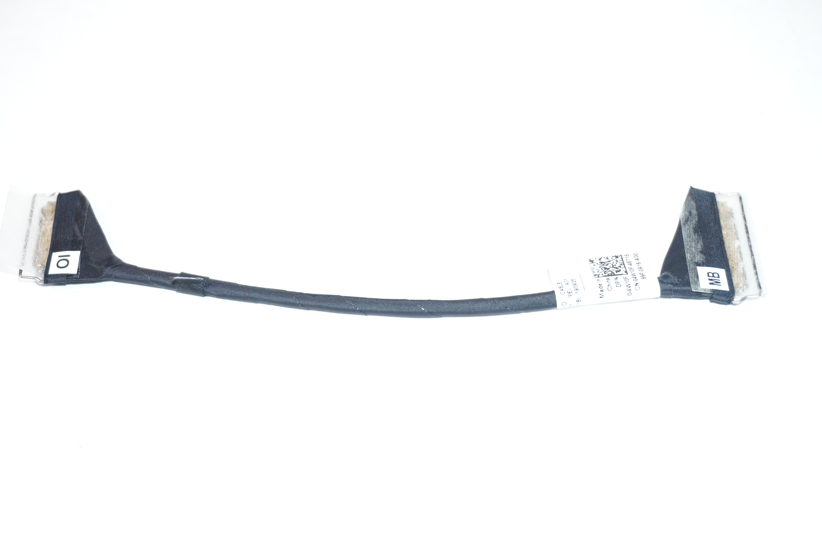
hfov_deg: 35.1
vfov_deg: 23.7
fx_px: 1300
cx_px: 411
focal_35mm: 57
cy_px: 274
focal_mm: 38
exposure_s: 1/160
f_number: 5.6
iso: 640
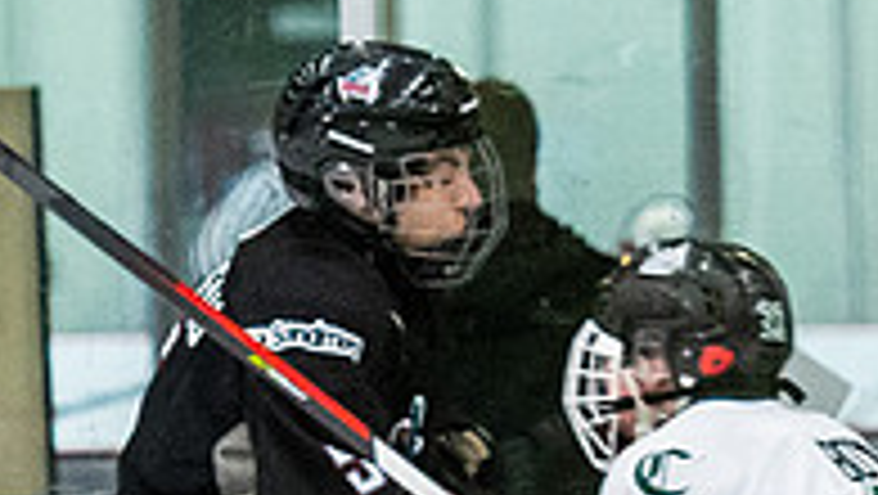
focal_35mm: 916
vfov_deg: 1.3
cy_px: 560
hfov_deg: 2.4
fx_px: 21340
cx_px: 238
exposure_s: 1/640
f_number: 2.8
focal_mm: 112
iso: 2200
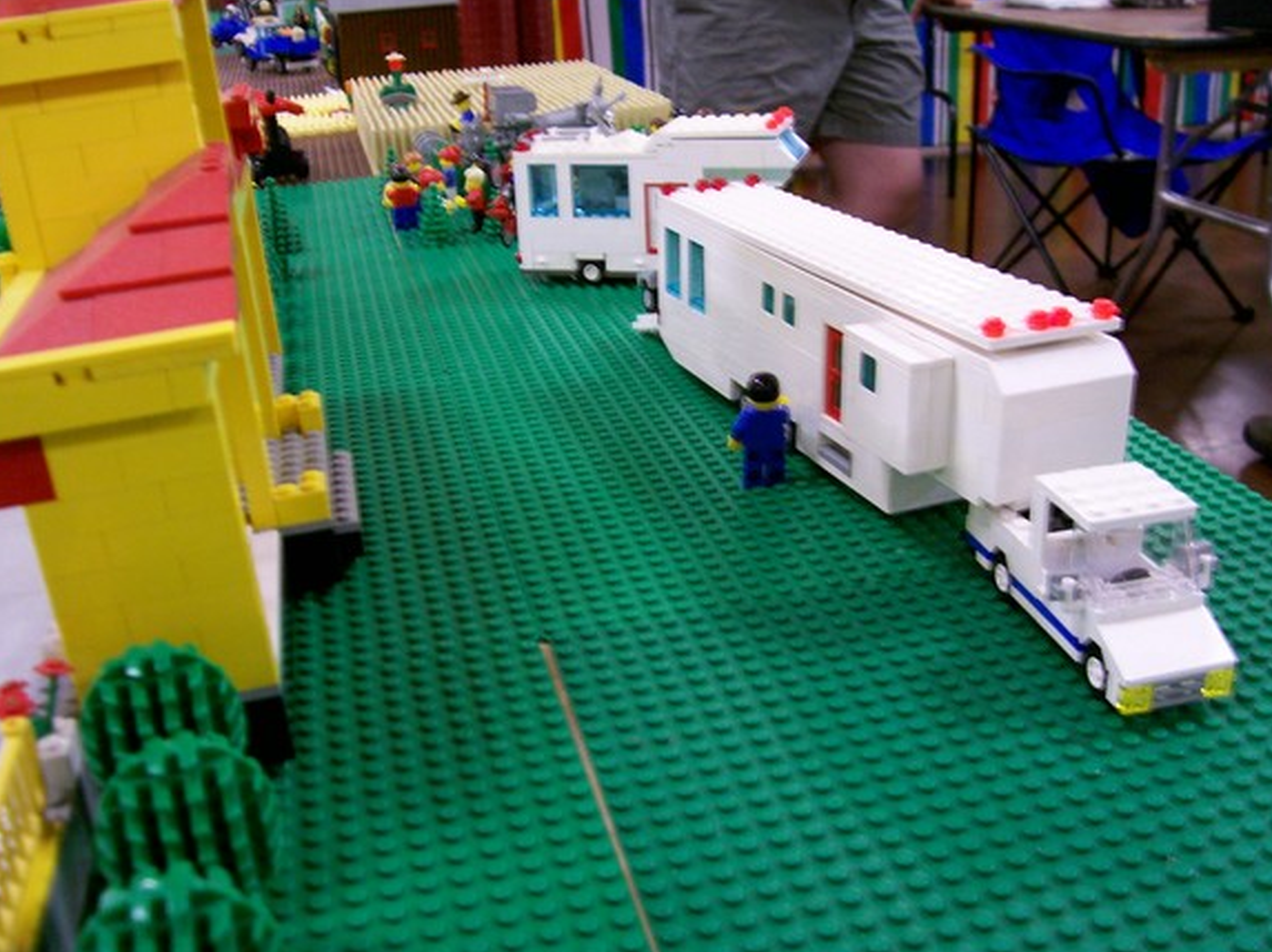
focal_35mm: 38
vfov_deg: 37.7
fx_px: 1395
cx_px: 650
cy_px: 439
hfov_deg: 49.0
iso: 160
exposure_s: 1/8
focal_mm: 5.6
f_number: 2.7
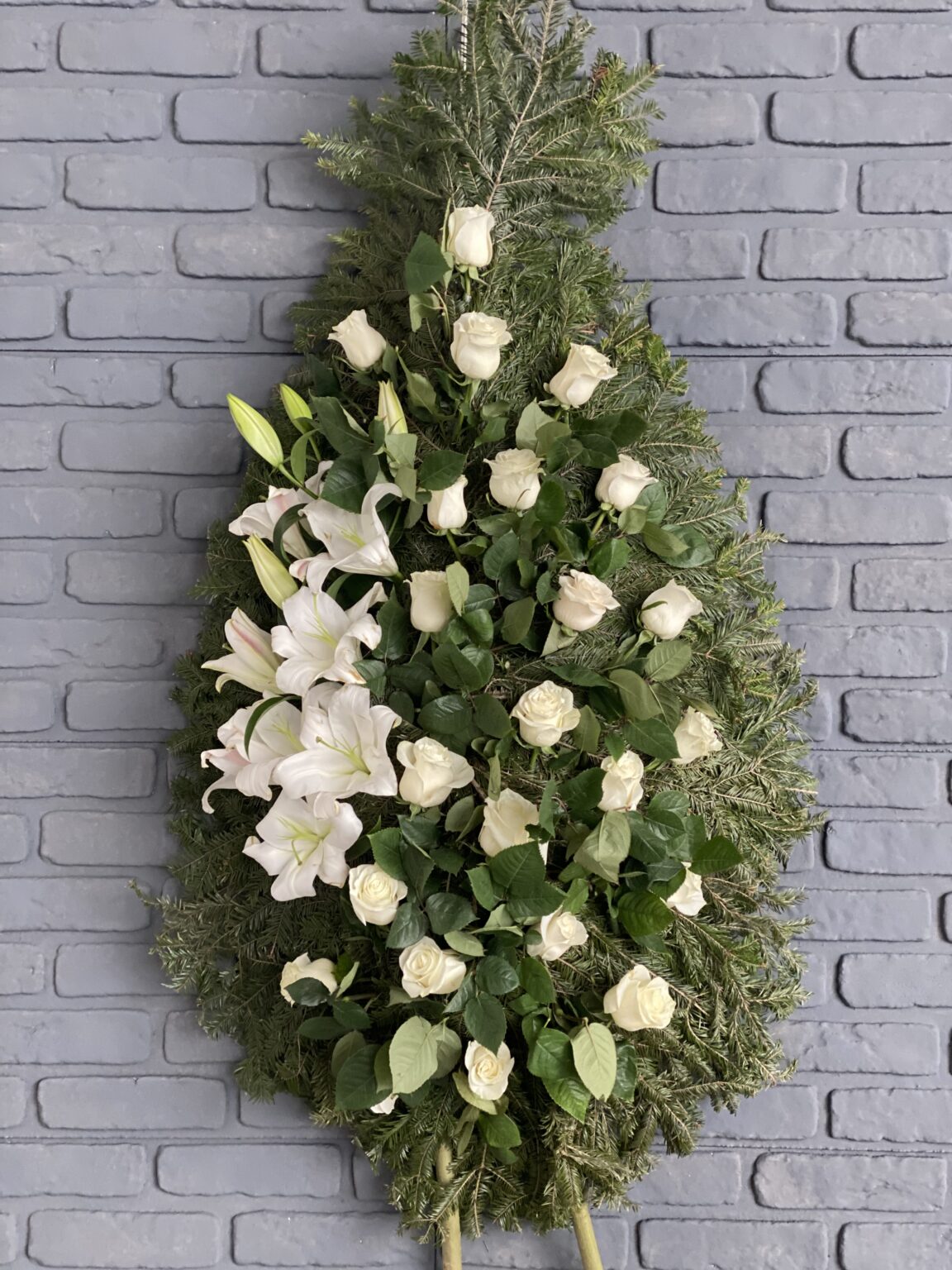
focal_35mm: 52
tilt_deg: +1.5
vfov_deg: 36.8
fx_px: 1907
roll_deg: -0.4
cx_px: 476
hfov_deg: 28.0
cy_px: 635
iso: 200
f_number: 2
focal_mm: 6
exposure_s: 1/33
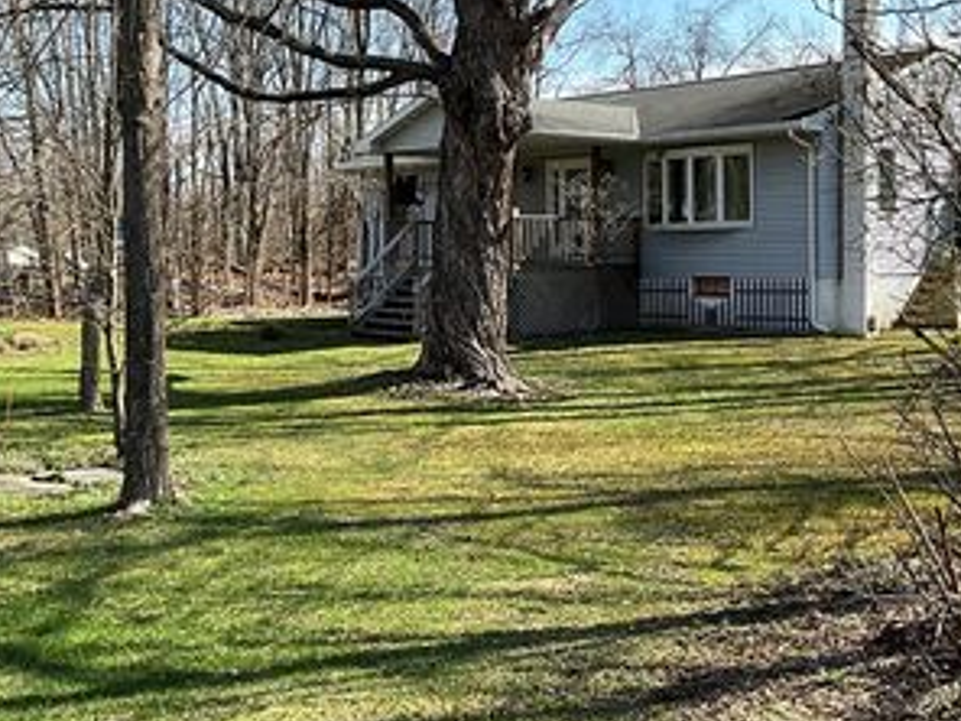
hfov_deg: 38.9
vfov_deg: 29.6
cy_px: 310
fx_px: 1360
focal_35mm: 49
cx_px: 461
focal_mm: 3
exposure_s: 1/749
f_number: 1.8
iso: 25
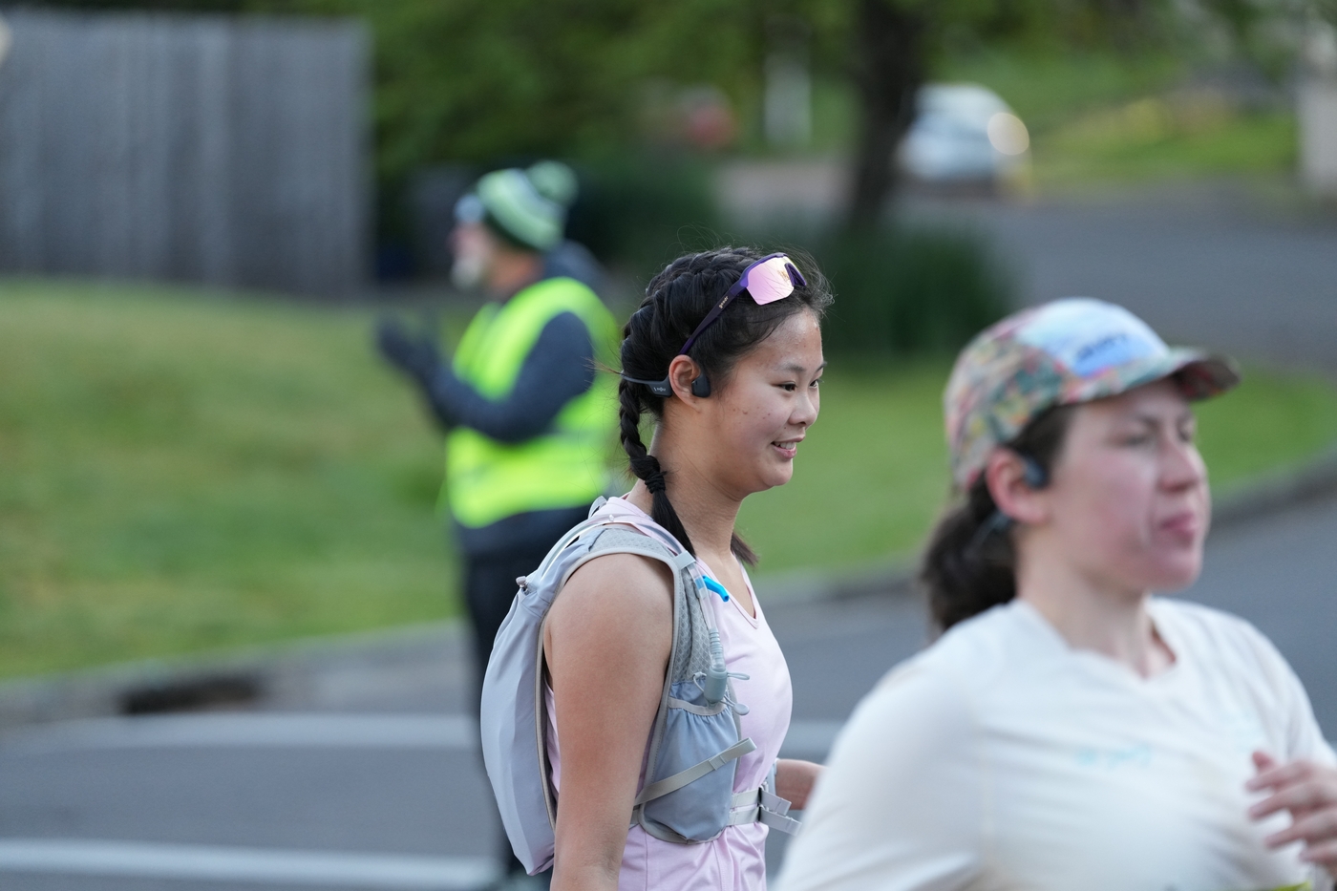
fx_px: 5867
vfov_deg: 8.7
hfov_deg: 13.0
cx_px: 668
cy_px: 446
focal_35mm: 158
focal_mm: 158
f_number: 2.8
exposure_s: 1/2000
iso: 1250
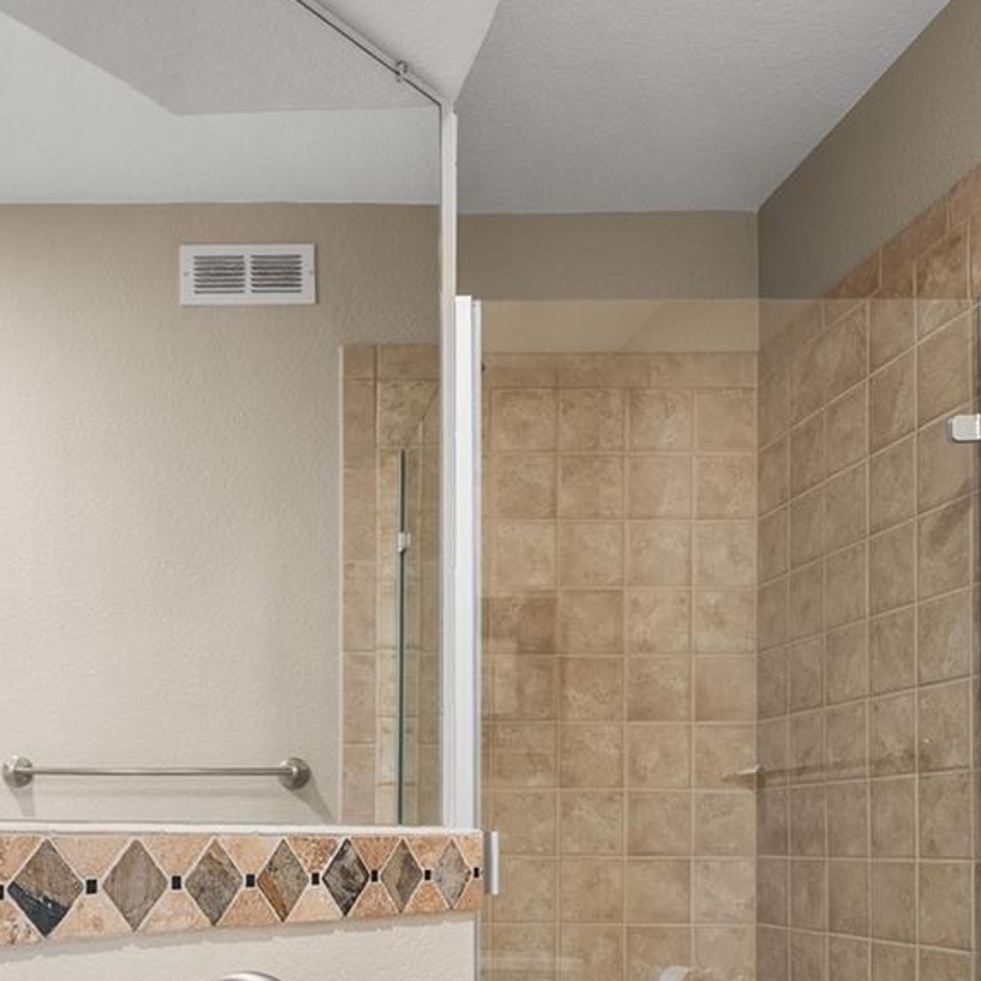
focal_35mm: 38
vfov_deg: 41.2
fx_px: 1218
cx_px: 156
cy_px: 836
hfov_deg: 41.4
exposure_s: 1.3
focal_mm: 16
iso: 200
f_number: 8
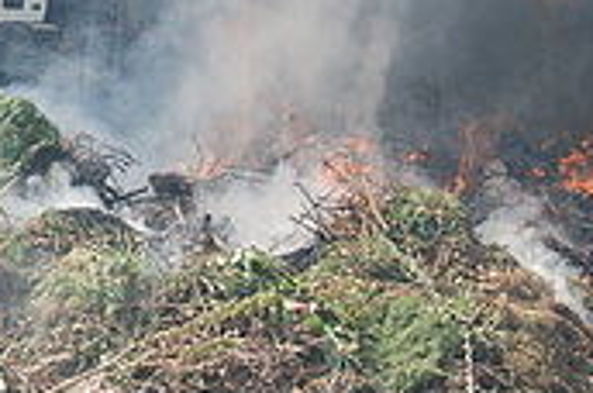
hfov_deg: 11.1
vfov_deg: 7.4
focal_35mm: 183
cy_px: 19
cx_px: -102
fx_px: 3009
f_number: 9
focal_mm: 44
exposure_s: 1/320
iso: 400
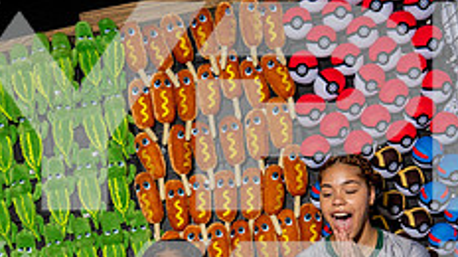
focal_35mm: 63
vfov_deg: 17.7
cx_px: 164
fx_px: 764
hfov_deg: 33.1
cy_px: 347
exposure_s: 1/250
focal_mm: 24
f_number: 7.1
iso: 100
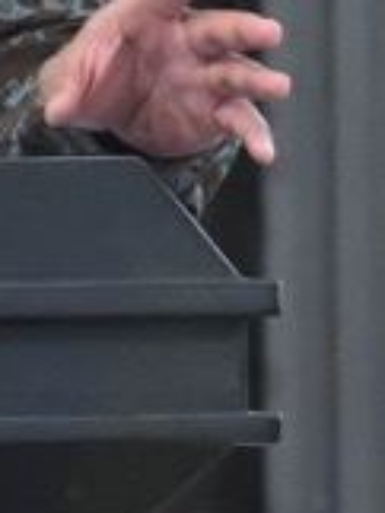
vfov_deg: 0.9
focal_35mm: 2295
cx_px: -286
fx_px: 33988
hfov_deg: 0.6
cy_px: -11
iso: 6400
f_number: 4
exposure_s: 1/250
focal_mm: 200
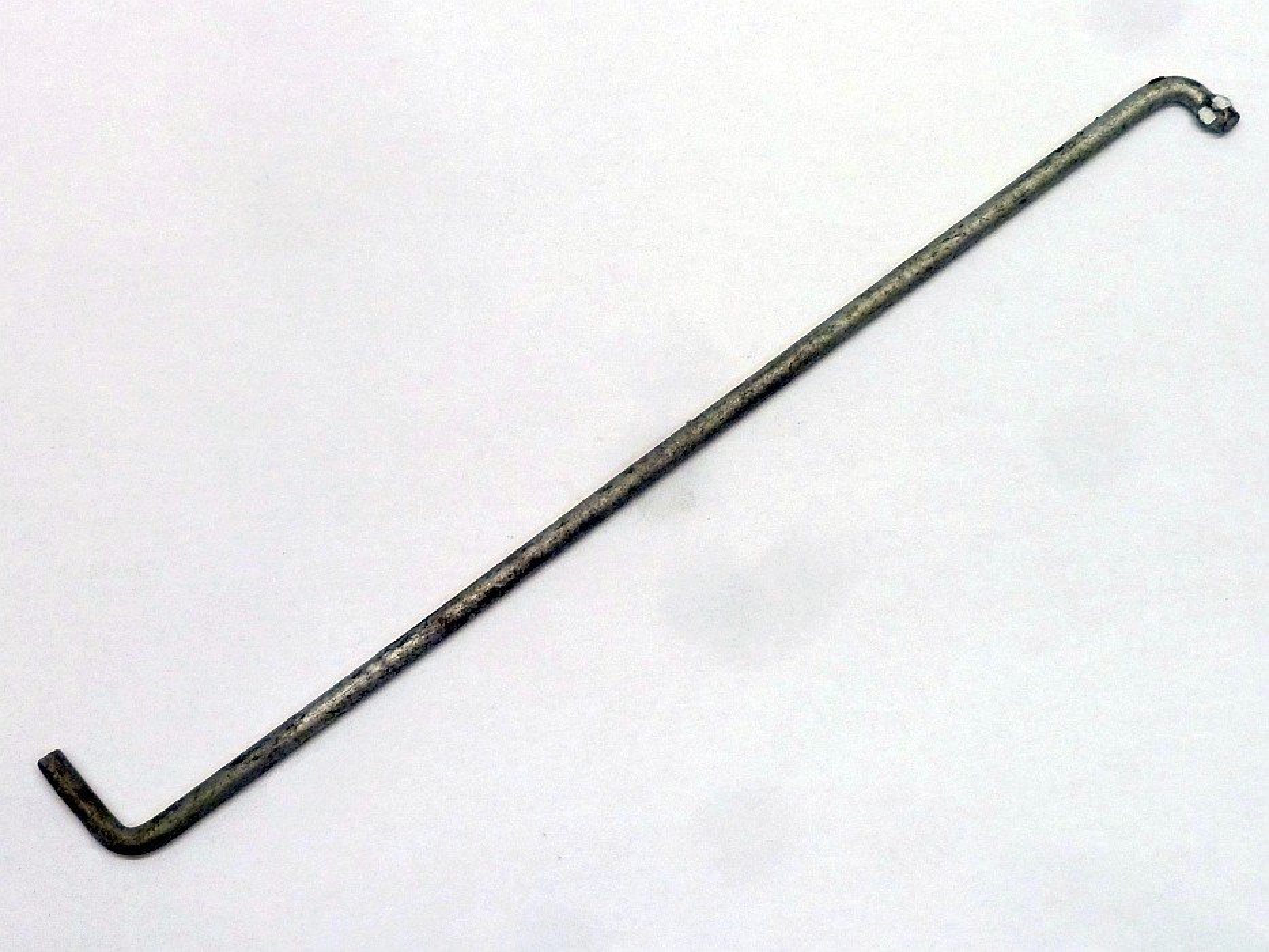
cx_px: 634
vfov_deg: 26.6
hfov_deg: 34.9
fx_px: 2017
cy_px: 476
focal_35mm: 55
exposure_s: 1/40
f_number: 3.9
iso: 400
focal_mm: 9.1
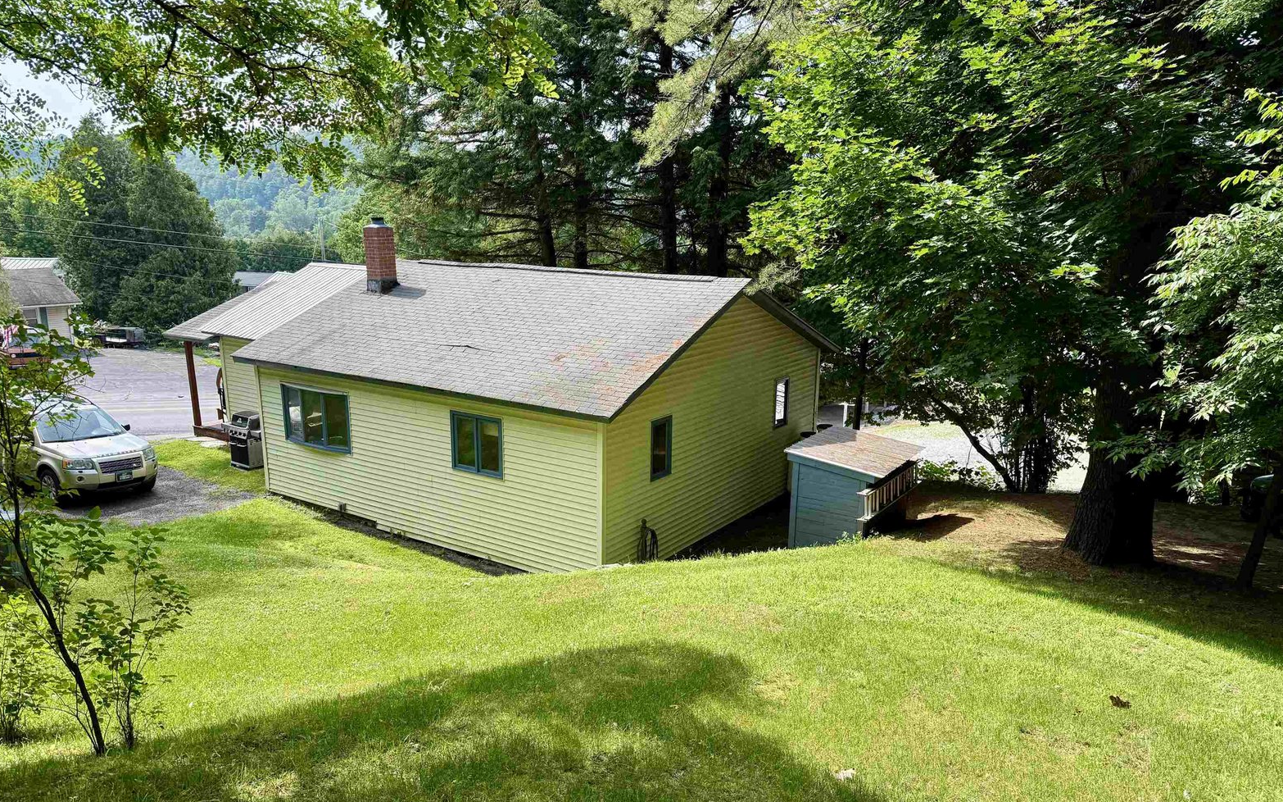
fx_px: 909
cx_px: 646
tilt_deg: -13.4
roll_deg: -0.2
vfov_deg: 47.5
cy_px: 434
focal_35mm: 26
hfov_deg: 70.4
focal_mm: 6.76
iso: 80
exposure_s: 1/1156
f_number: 1.78
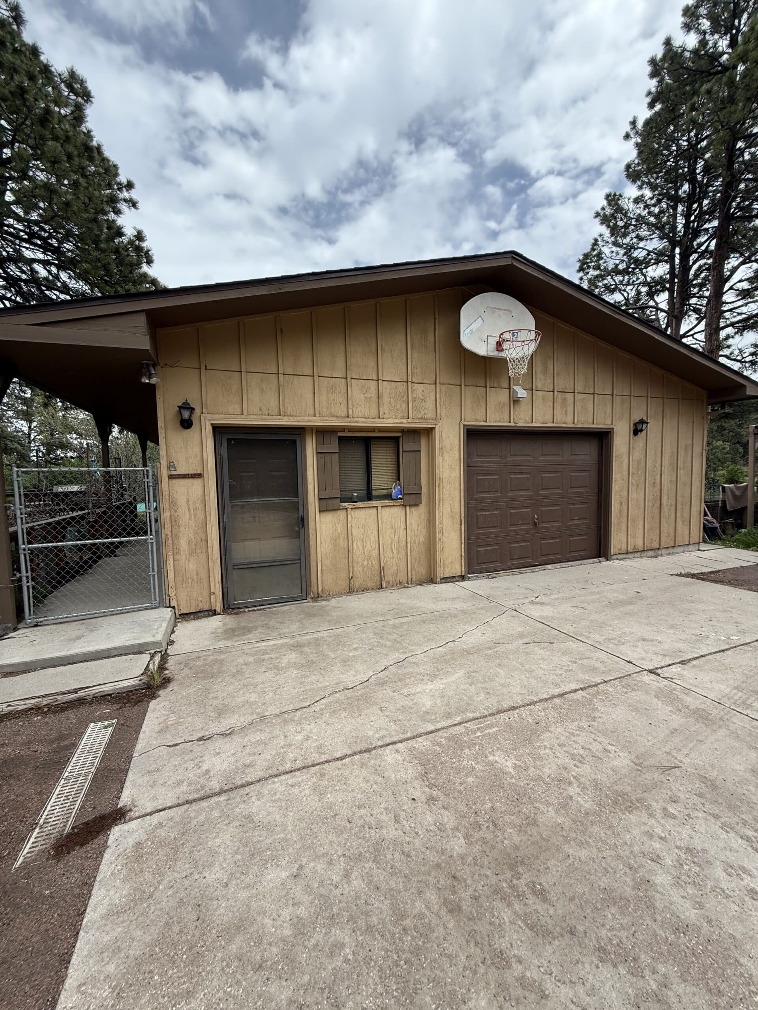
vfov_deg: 102.1
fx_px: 409
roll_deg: +1.8
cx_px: 379
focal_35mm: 14
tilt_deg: -3.3
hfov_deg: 85.7
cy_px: 505
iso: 50
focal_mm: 2.22
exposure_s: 1/1033
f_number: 2.2
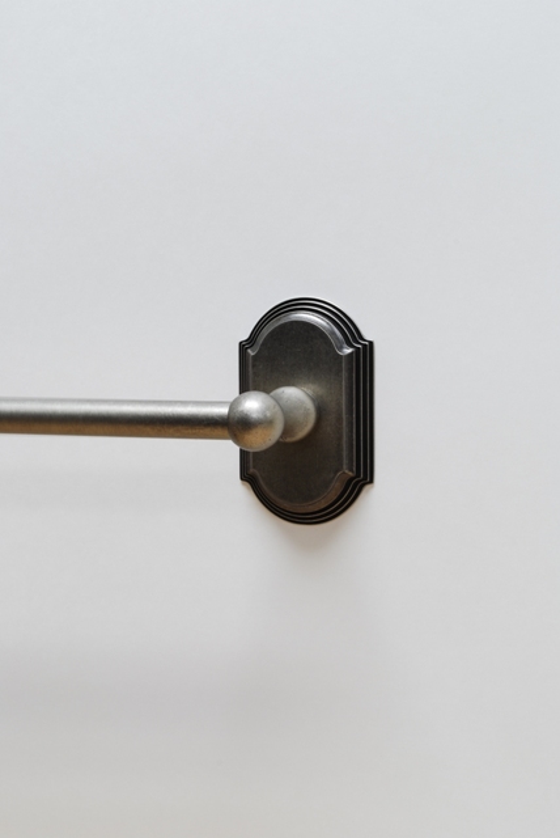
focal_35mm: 82
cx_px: 280
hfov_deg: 16.6
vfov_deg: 24.6
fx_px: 1921
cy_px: 419
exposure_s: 1.6
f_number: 18
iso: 100
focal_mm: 55
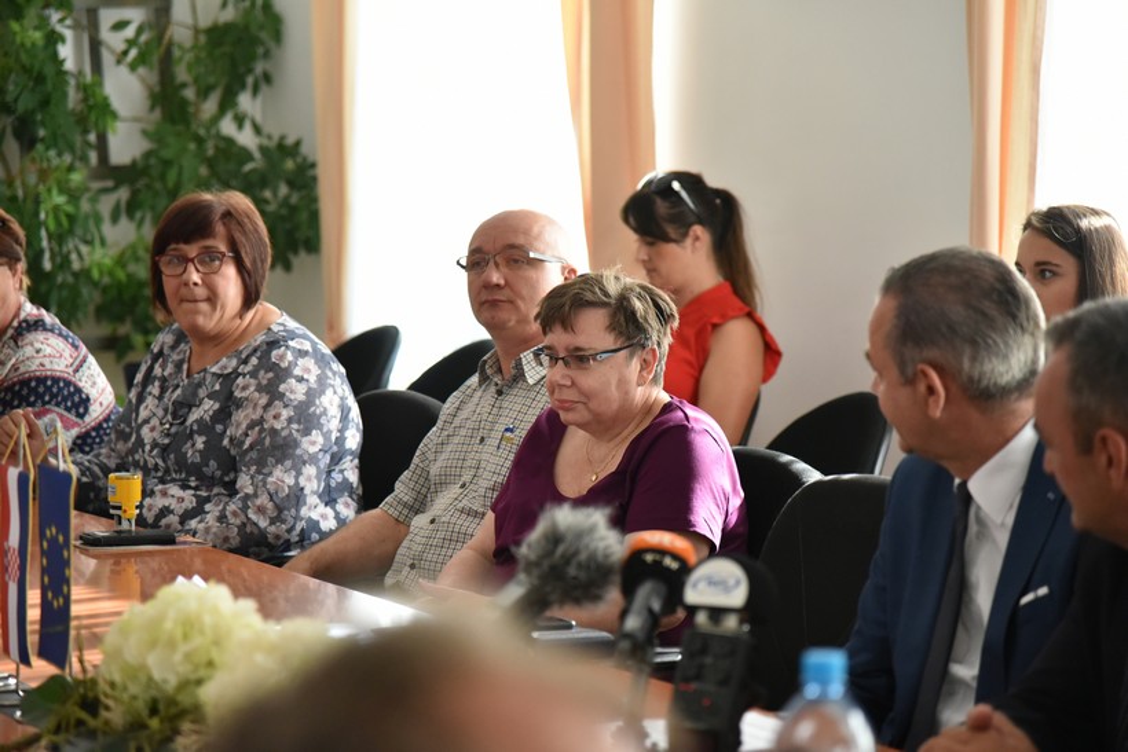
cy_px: 376
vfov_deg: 11.4
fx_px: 3760
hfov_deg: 17.1
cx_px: 564
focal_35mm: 120
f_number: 4
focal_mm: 120
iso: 5000
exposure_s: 1/1000
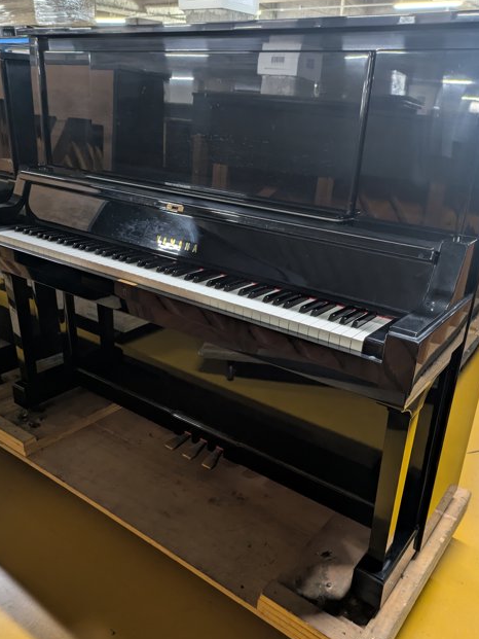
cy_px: 341
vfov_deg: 61.6
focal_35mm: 29
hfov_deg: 48.2
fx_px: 535
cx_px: 251
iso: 138
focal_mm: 5.43
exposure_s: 1/24
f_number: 1.89
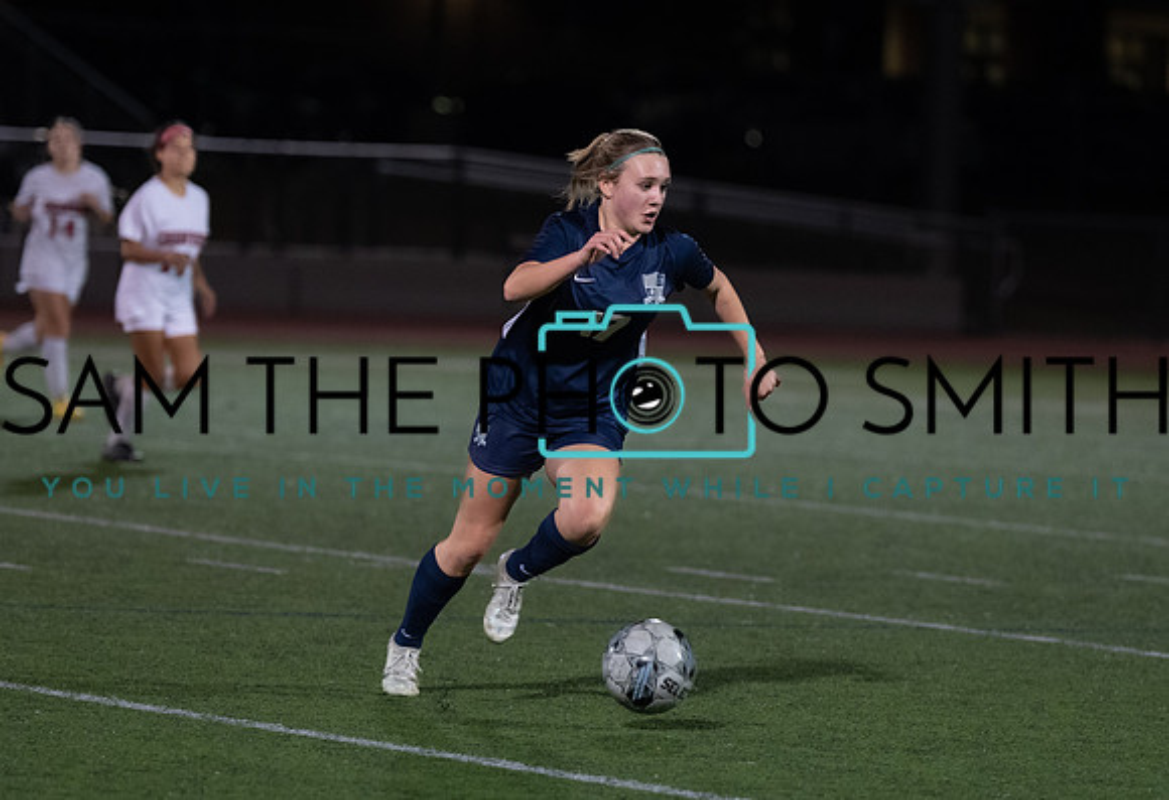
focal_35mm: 253
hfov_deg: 8.1
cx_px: 561
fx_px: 8295
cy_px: 427
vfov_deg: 5.5
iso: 5000
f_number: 2.8
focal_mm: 157
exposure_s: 1/1000
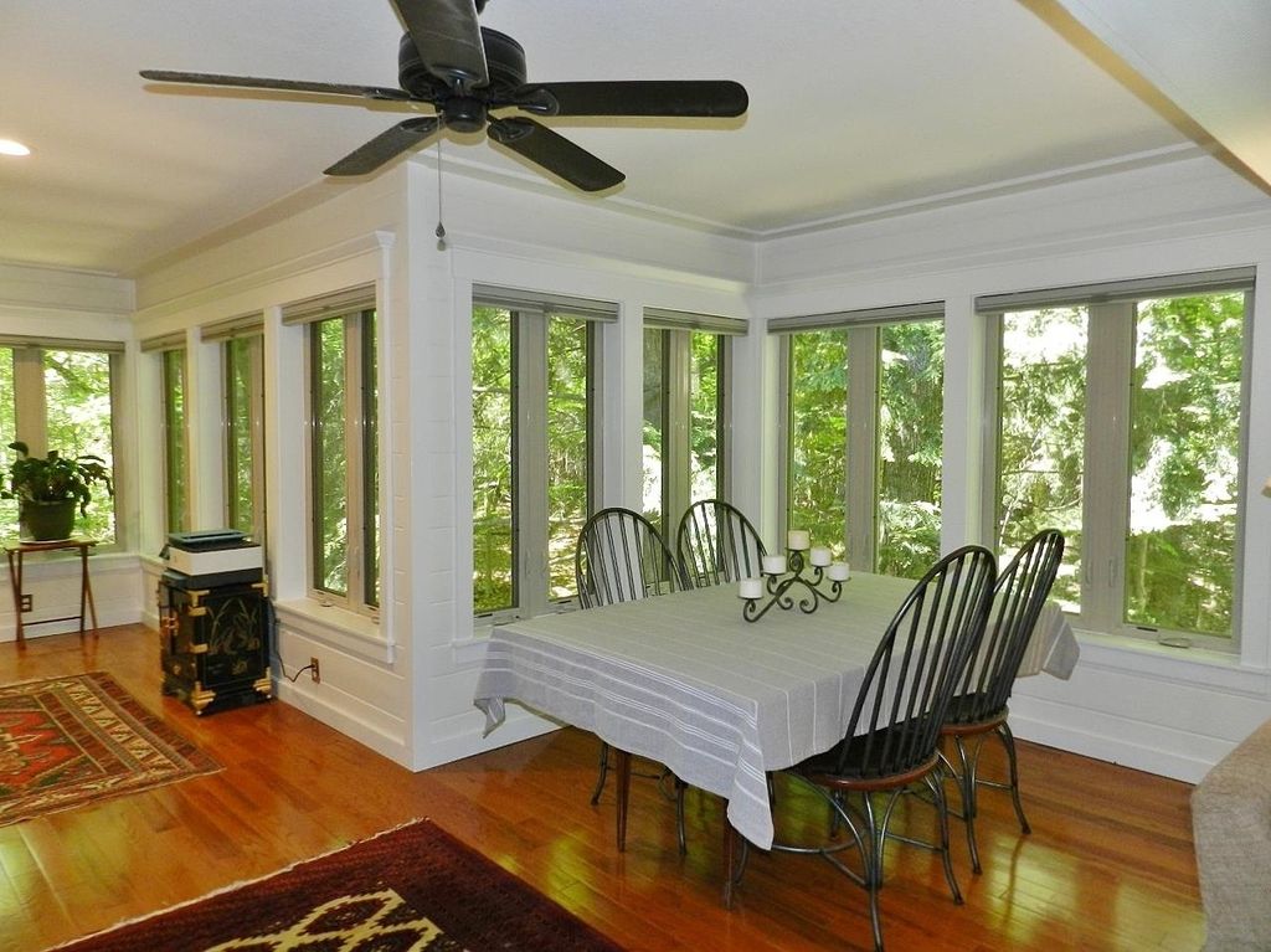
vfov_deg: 58.8
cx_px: 636
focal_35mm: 23
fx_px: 844
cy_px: 476
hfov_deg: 74.0
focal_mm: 4
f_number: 3.4
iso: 200
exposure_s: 1/30
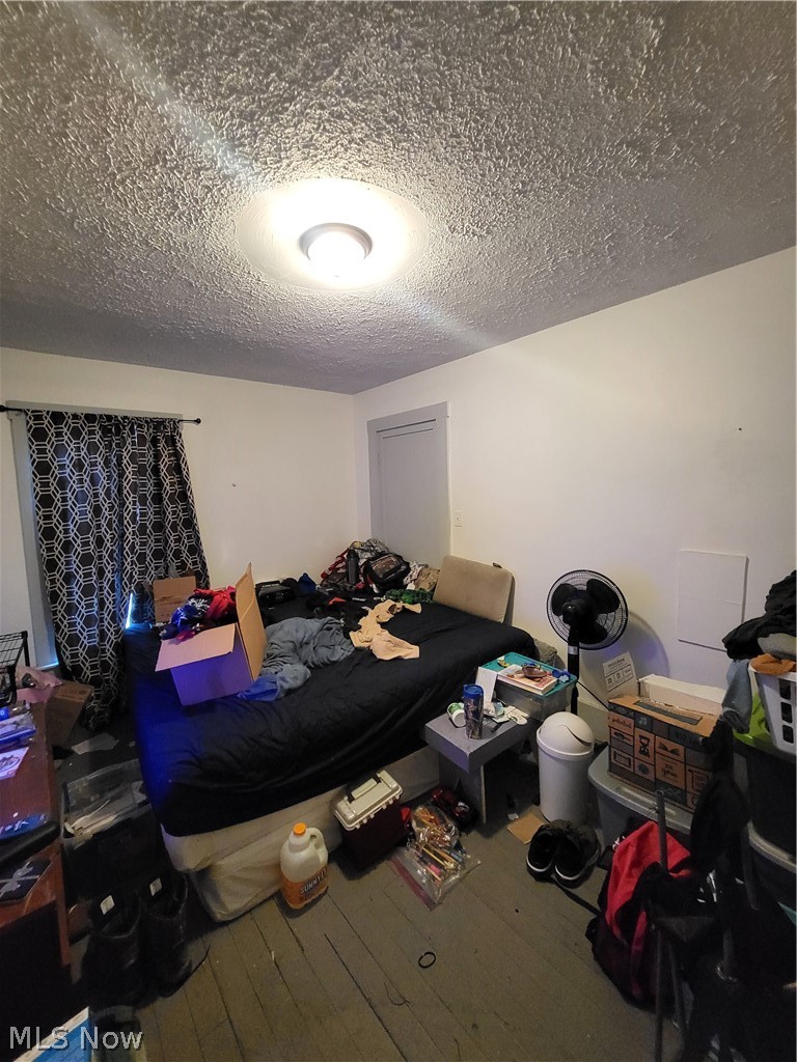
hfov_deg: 89.9
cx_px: 398
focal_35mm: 13
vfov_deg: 106.2
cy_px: 531
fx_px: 399
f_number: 2.2
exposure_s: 1/30
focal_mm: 1.74
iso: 640
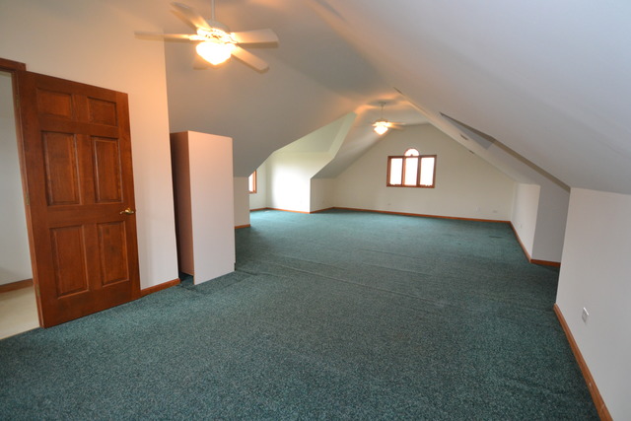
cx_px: 316
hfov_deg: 100.4
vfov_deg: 77.4
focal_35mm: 15
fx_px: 263
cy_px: 210
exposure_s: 1/60
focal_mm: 10
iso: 1100
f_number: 4
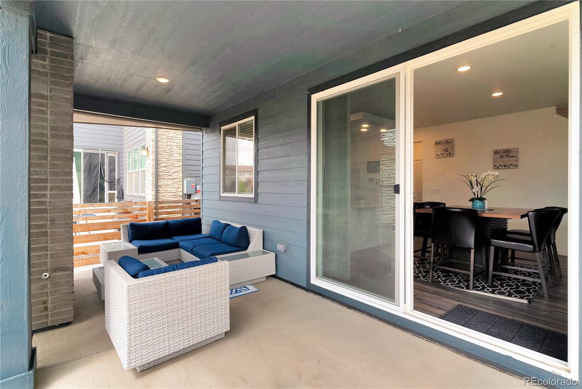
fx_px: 275
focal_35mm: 17
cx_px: 291
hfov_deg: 93.3
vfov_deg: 70.5
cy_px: 194
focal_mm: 17
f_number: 8
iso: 100
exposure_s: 1/100
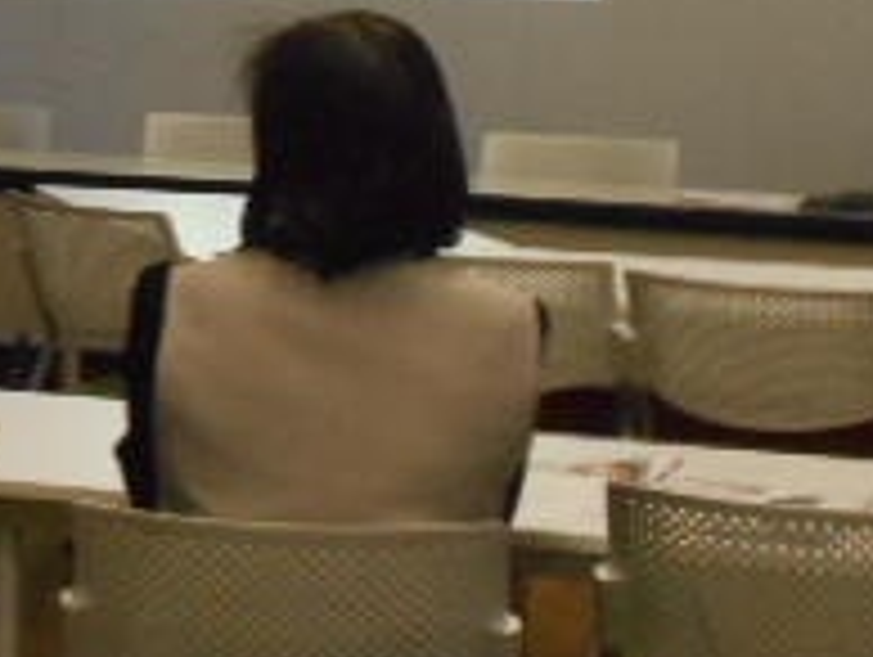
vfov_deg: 10.2
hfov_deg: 13.2
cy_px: -32
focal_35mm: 145
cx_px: -180
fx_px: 3661
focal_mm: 7.7
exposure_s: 1/100
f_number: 4.2
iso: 800
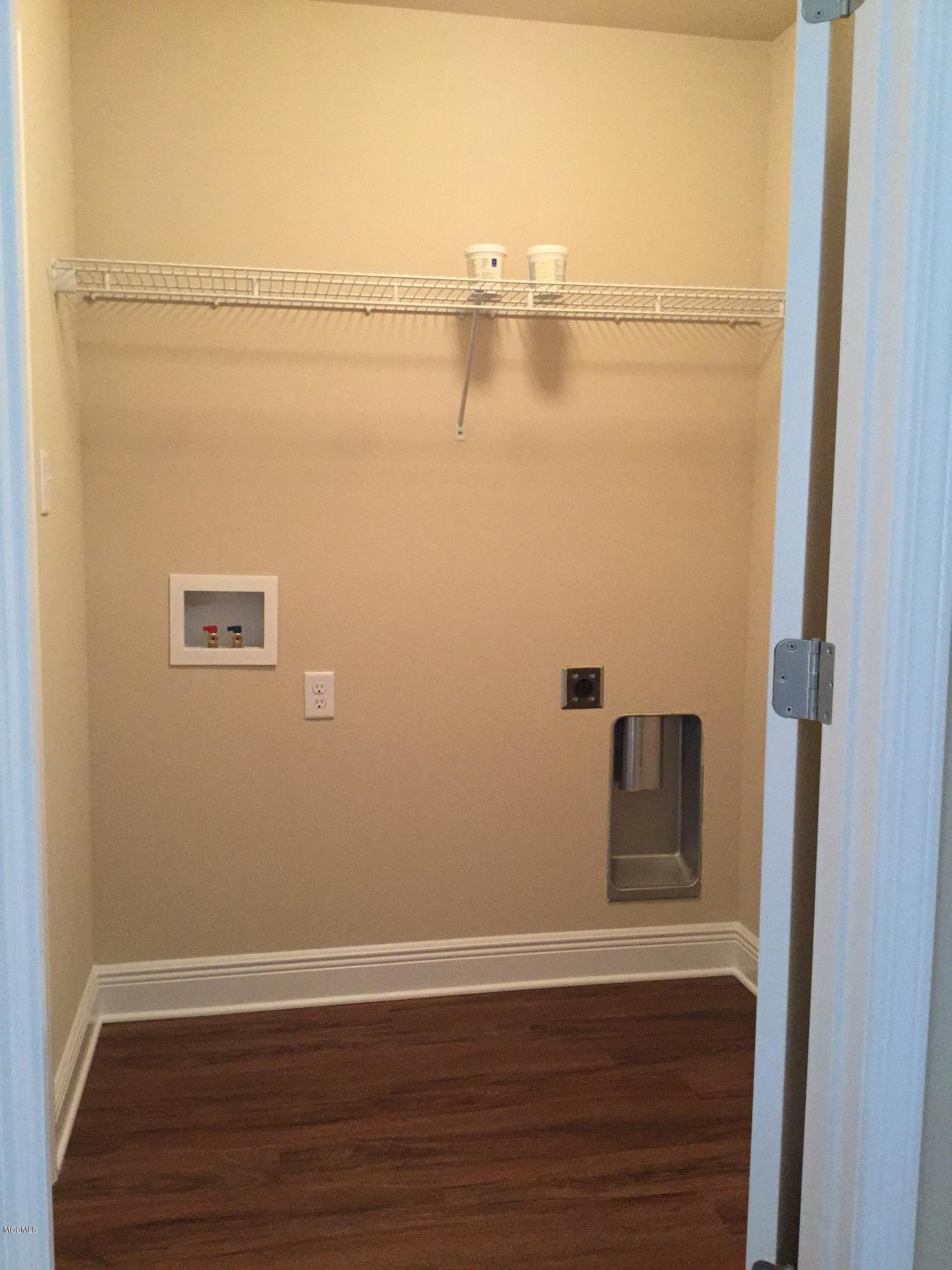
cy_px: 635
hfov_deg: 45.4
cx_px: 476
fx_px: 1137
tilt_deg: -8.0
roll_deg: -0.4
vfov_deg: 58.4
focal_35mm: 31
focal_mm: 3.3
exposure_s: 1/30
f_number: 2.4
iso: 250
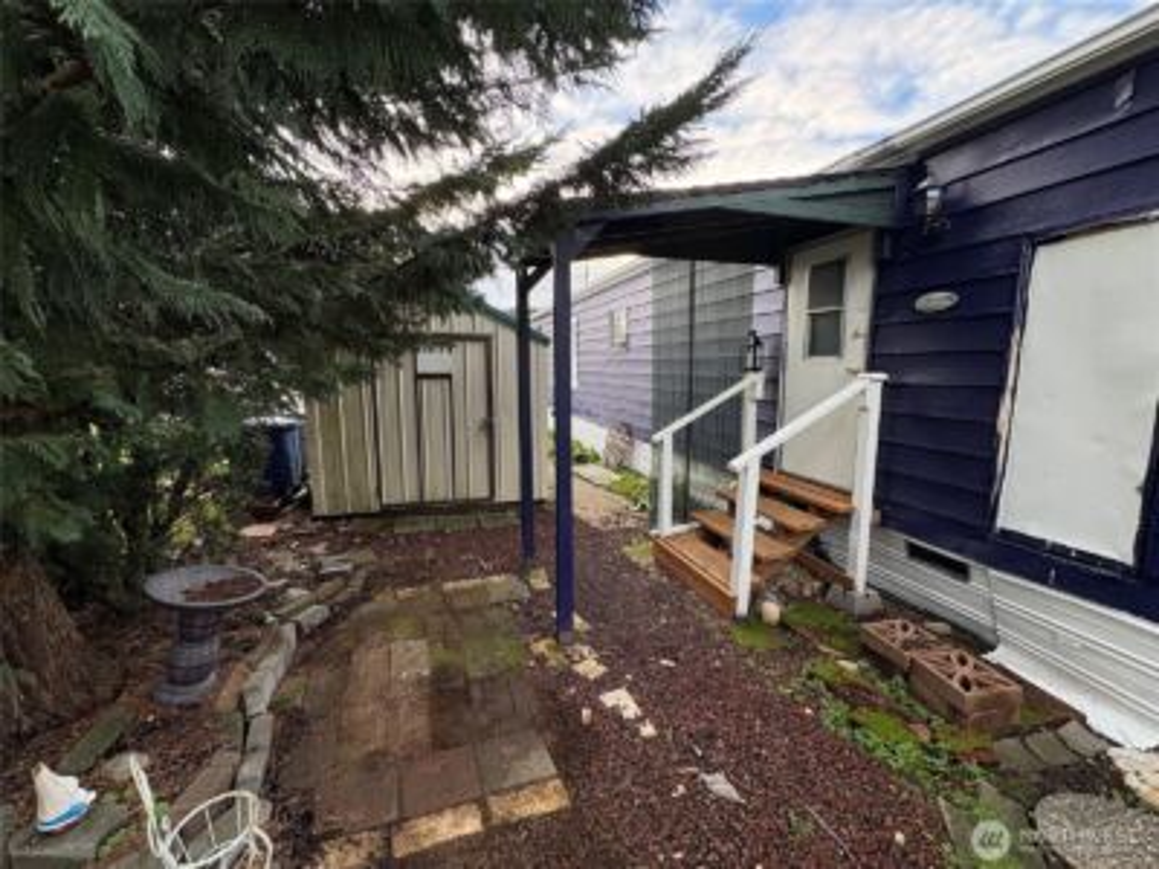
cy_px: 434
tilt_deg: -8.8
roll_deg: +0.7
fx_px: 469
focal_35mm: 14
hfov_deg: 102.1
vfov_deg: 85.7
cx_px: 580
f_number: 2.2
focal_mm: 2.22
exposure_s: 1/129
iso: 100
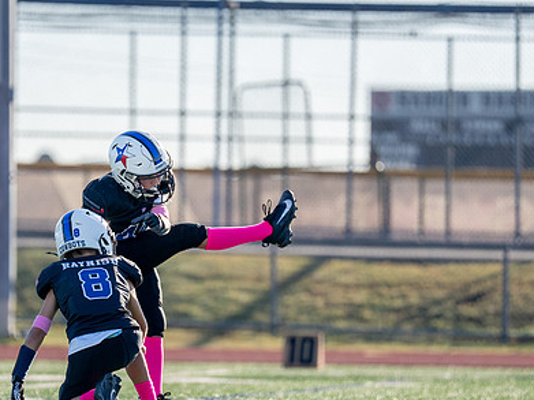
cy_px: 218
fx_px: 5937
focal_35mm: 385
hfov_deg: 5.1
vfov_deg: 3.9
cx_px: 124
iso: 160
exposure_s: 1/2000
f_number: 2.8
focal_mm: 200
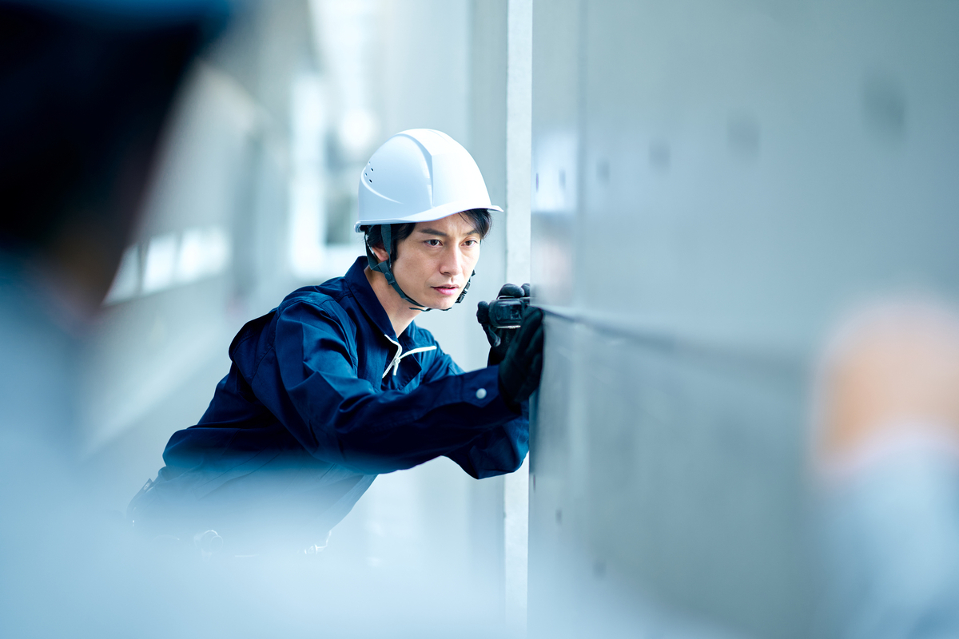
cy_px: 320
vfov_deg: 16.1
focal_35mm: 85
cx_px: 480
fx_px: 2264
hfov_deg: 23.9
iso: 100
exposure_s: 1/250
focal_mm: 85
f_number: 1.4
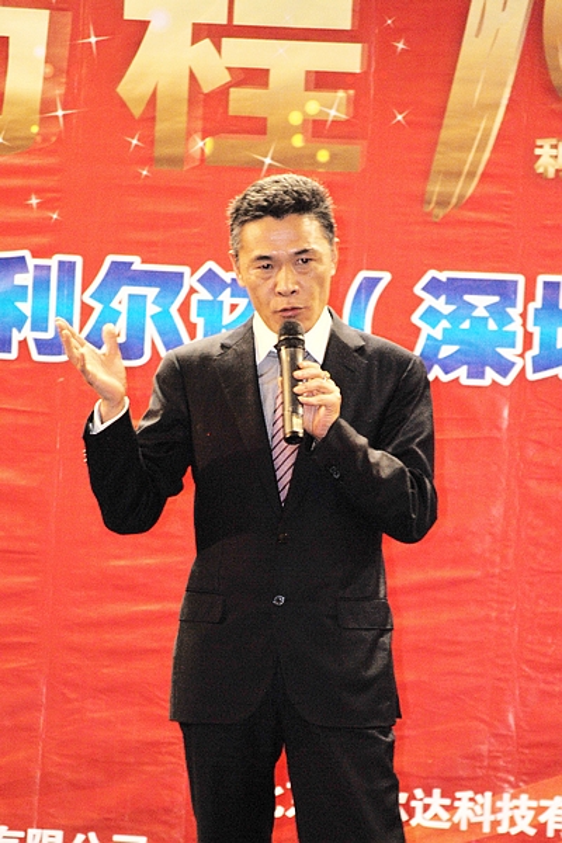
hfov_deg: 6.8
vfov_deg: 10.2
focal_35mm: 202
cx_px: 281
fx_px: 4742
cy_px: 422
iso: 200
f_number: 5
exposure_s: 1/60
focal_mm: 135
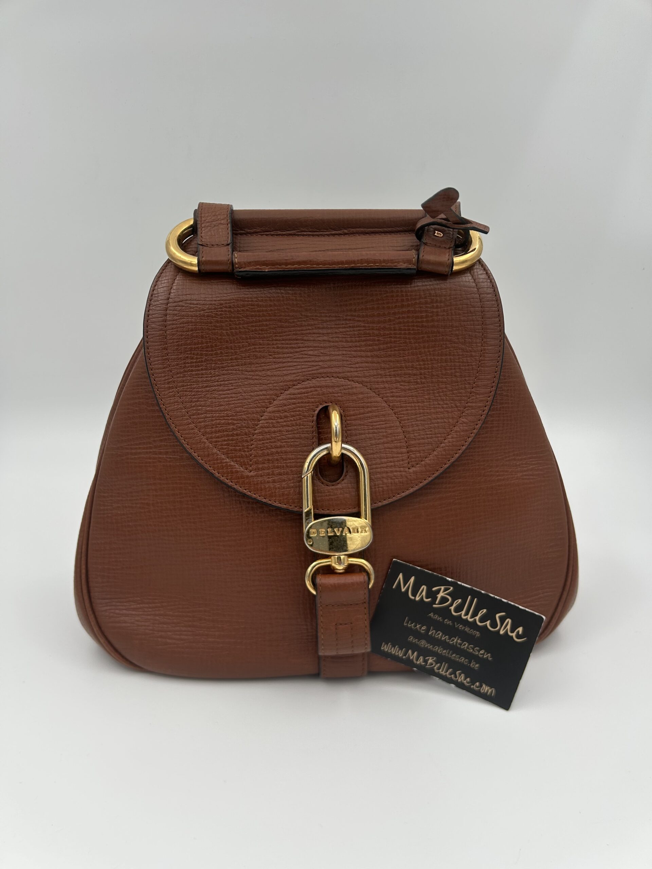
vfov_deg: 67.3
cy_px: 434
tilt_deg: -18.5
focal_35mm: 26
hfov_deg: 53.1
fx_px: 653
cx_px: 326
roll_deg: -0.1
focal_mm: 5.7
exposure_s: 1/753
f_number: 1.5
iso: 50
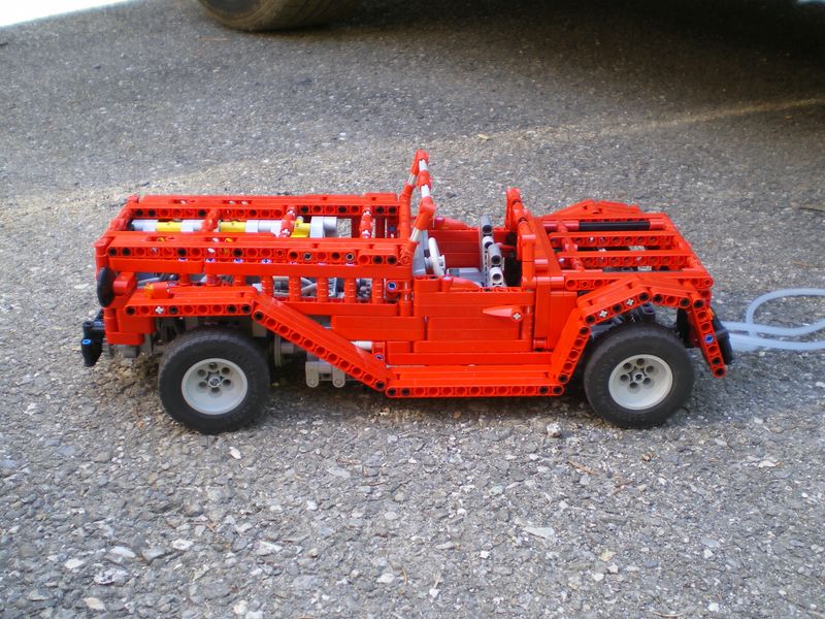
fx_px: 906
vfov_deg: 37.7
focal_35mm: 38
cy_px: 310
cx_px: 412
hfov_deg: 49.0
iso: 64
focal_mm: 6.3
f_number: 3.1
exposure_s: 1/30
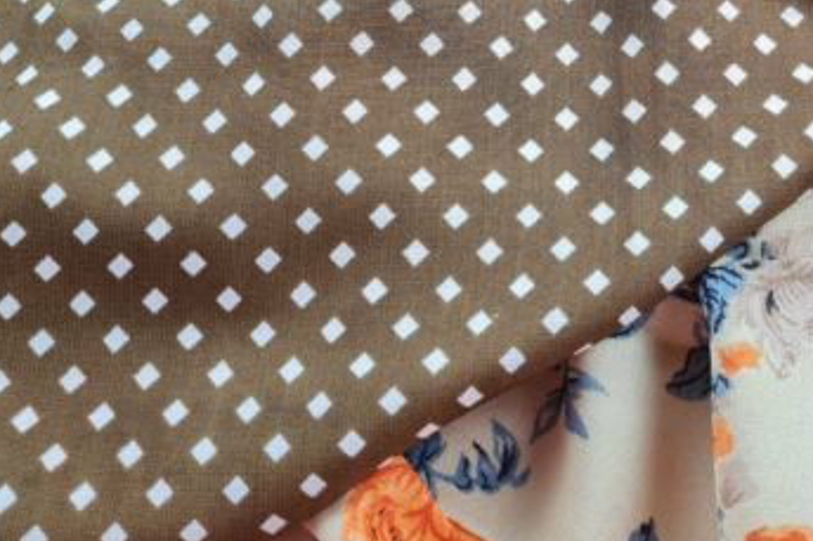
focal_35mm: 55
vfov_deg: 23.2
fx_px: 1241
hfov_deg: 35.9
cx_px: 551
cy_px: -41
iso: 100
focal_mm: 5.4
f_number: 1.8
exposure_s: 1/120
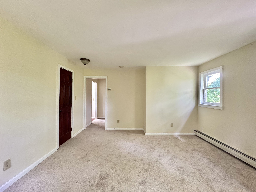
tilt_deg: -1.8
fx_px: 104
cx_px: 128
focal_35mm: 14
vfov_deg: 85.7
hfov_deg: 102.1
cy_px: 96
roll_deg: -0.6
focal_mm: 2.22
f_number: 2.2
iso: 400
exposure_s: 1/60
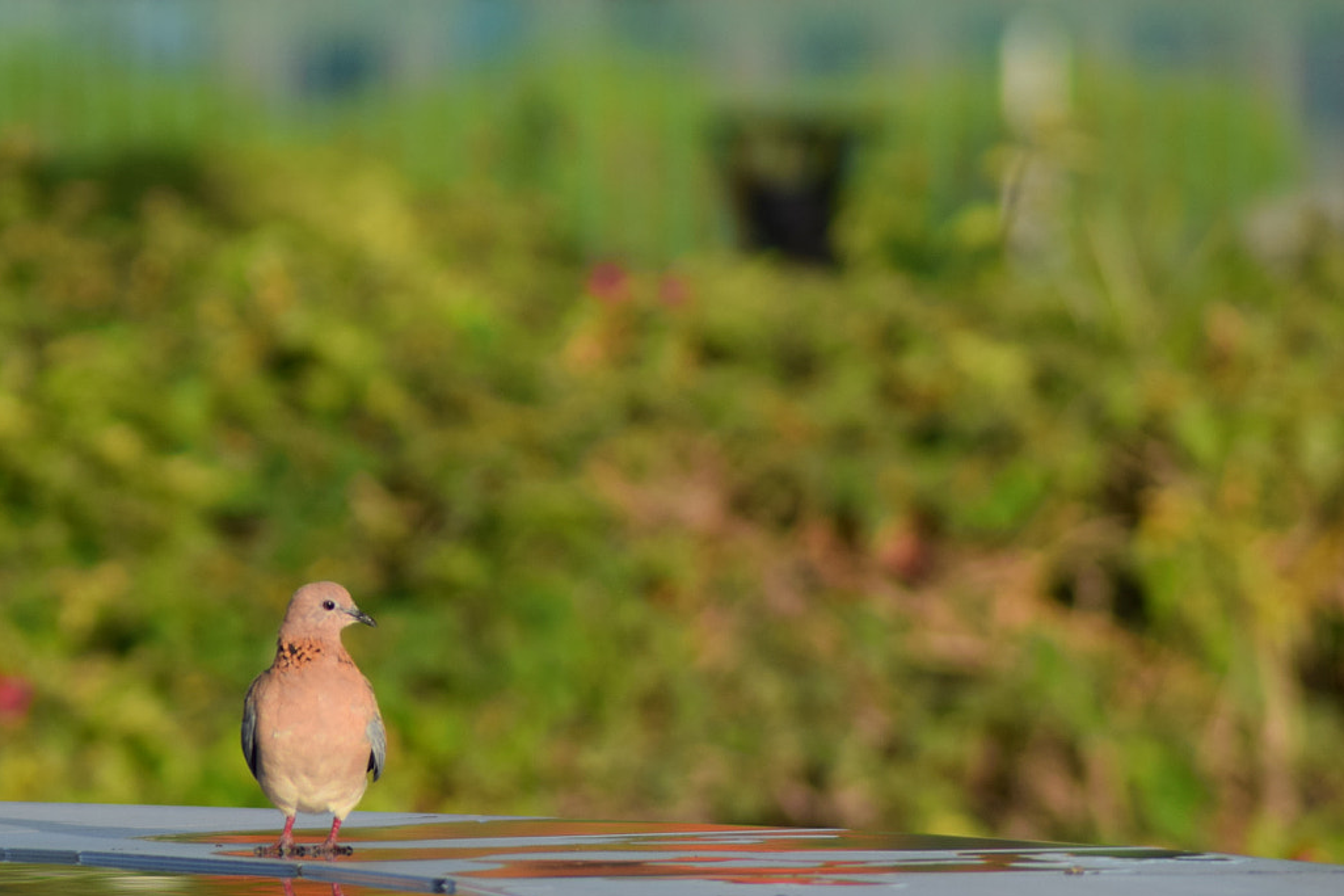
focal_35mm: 515
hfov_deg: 4.0
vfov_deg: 2.7
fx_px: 19222
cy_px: 573
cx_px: 501
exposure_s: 1/1250
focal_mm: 220
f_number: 5.6
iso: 400
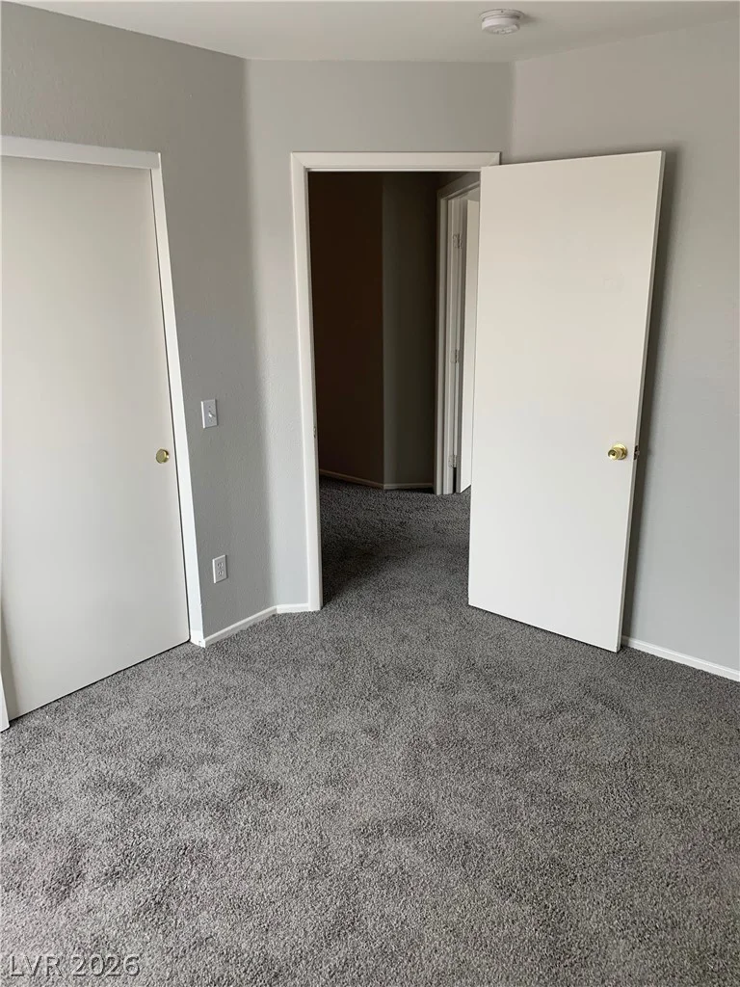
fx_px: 741
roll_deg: +0.2
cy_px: 494
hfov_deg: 53.1
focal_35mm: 26
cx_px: 370
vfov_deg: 67.3
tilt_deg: -17.2
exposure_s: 1/121
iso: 64
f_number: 1.8
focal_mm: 4.25
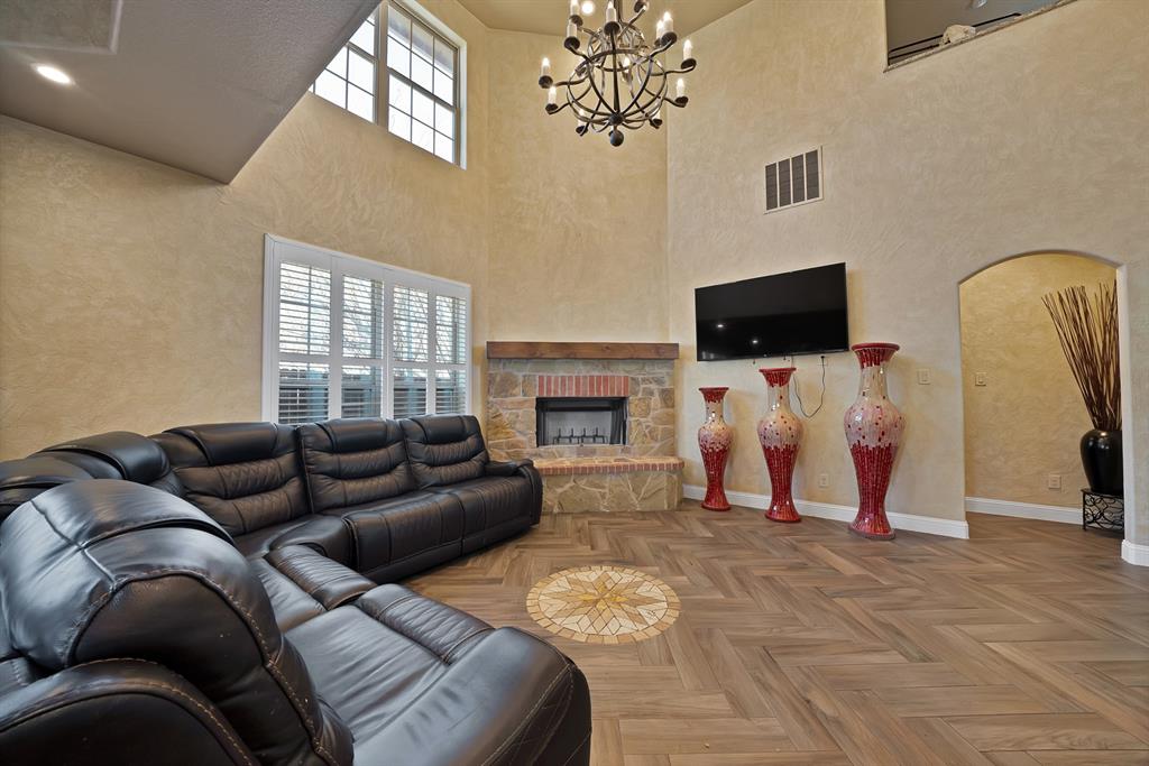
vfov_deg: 90.0
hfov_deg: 112.6
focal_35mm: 12
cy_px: 383
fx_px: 383
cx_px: 574
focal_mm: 12
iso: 640
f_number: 9
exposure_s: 1/3
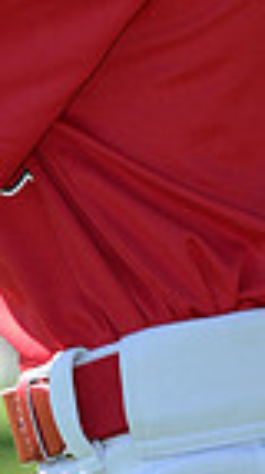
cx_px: -25
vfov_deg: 3.1
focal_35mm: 702
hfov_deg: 1.7
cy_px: -341
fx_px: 8806
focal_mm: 165
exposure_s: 1/160
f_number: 10
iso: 200
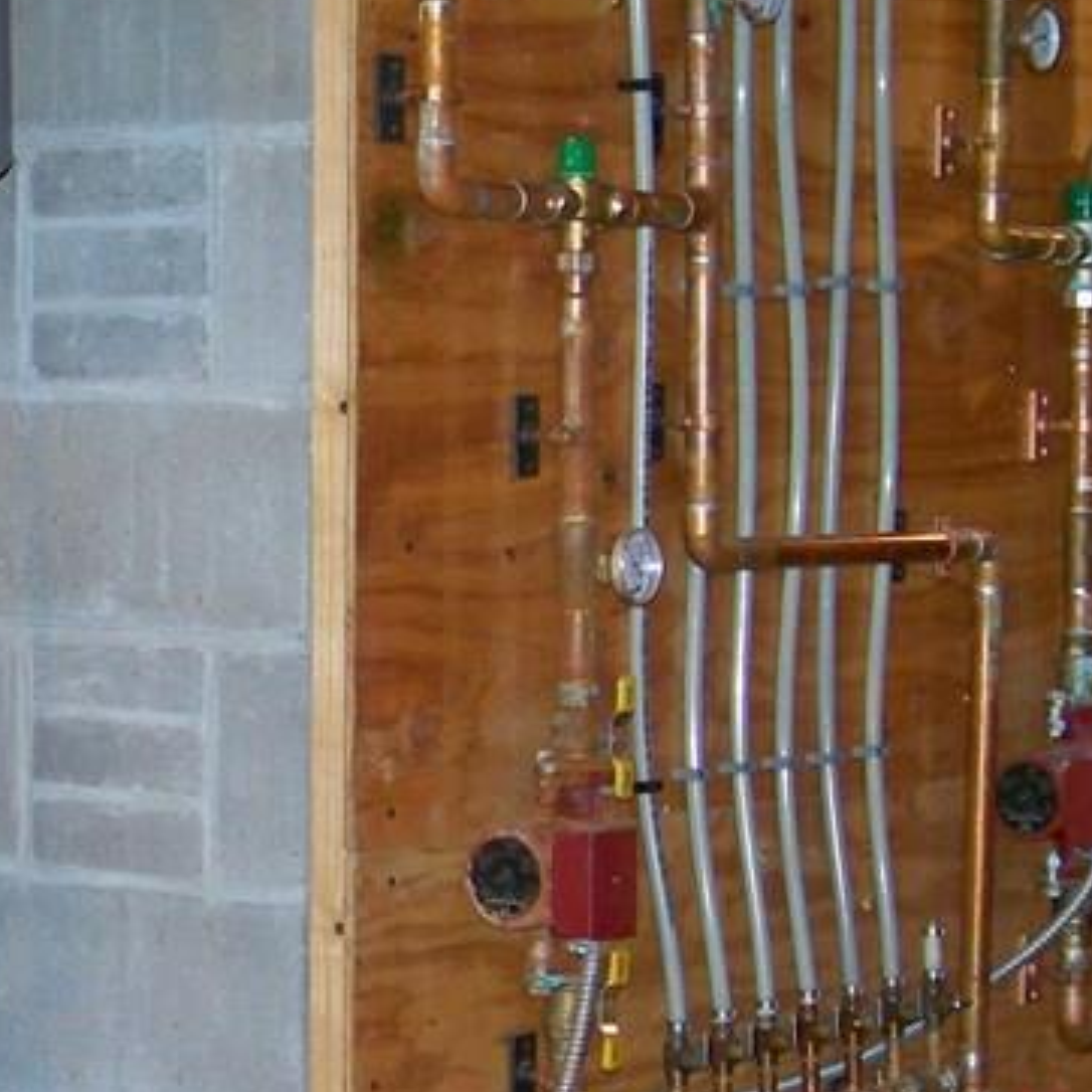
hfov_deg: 14.8
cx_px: -136
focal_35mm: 115
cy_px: 676
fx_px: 4104
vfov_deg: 15.1
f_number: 3.2
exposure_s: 1/30
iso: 200
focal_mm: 9.36
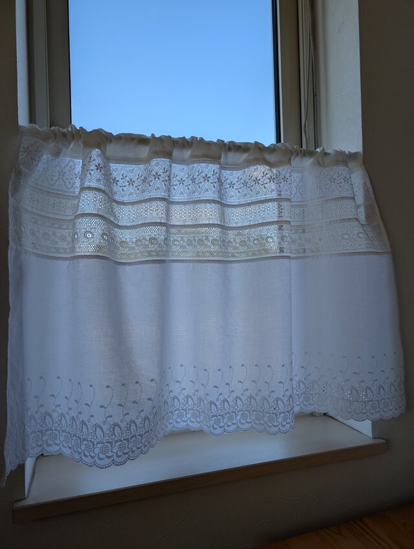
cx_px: 207
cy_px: 274
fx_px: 382
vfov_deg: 71.5
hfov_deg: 56.9
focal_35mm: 24
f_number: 1.68
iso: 21
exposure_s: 1/384
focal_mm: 6.9
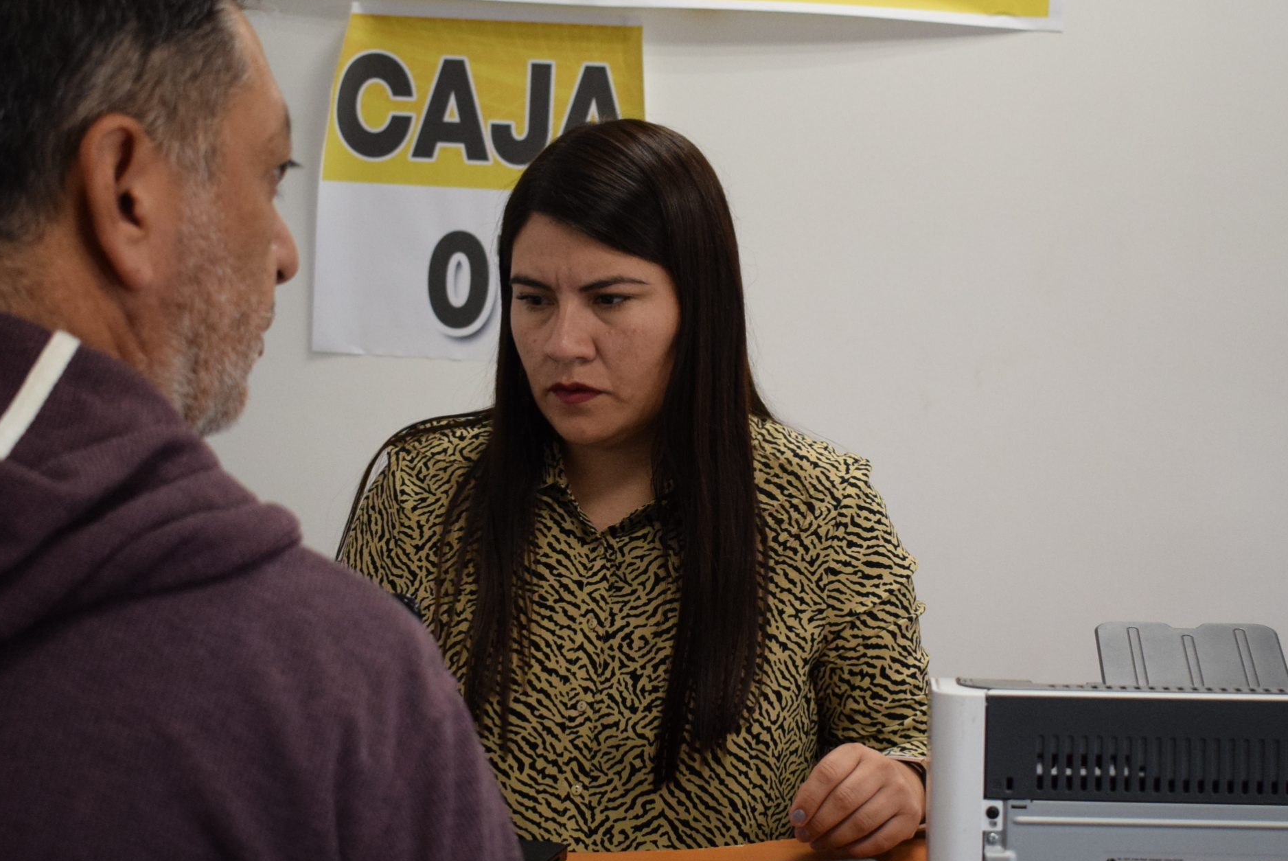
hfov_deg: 30.1
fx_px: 2399
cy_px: 533
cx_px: 660
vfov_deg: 20.3
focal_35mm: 67
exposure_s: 1/200
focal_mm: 28
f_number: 4.2
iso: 1600
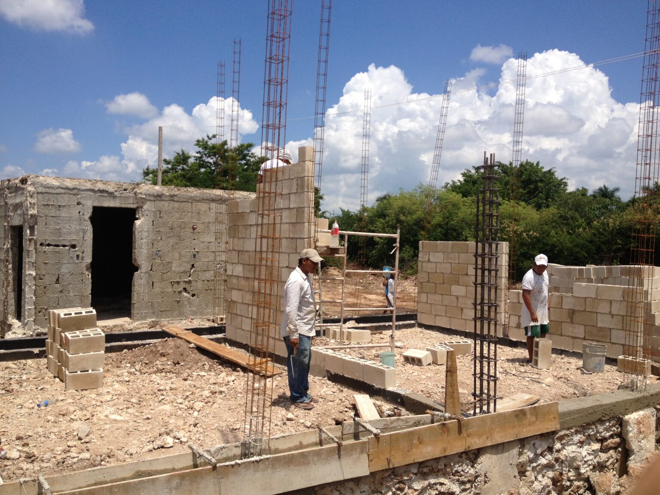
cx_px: 330
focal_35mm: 35
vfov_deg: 40.7
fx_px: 667
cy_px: 248
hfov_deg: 52.6
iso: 50
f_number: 2.4
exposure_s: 1/2762
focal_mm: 4.28
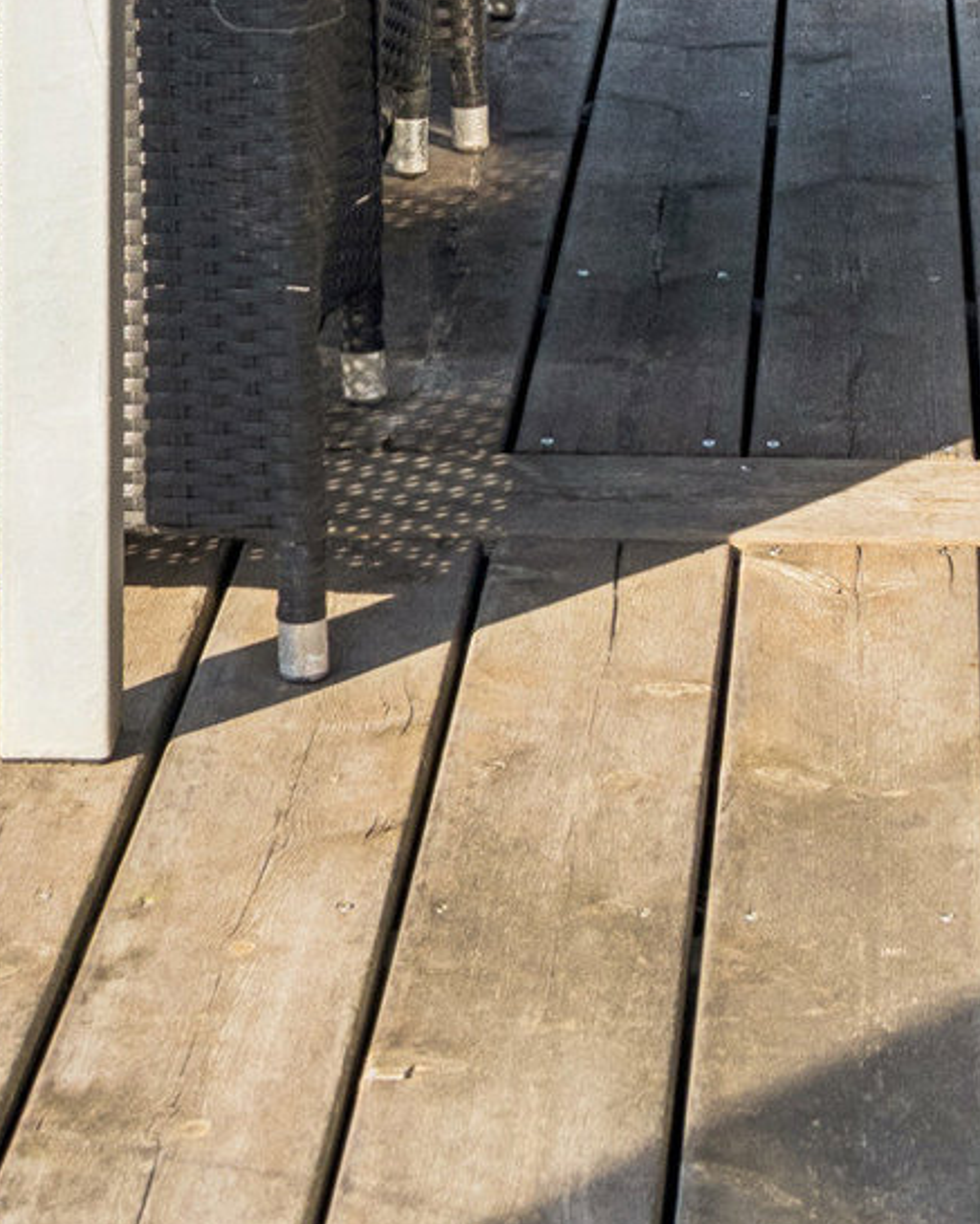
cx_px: 895
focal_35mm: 142
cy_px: -984
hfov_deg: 10.8
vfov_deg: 12.4
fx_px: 5147
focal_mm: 29
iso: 400
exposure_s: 1/640
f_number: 5.6
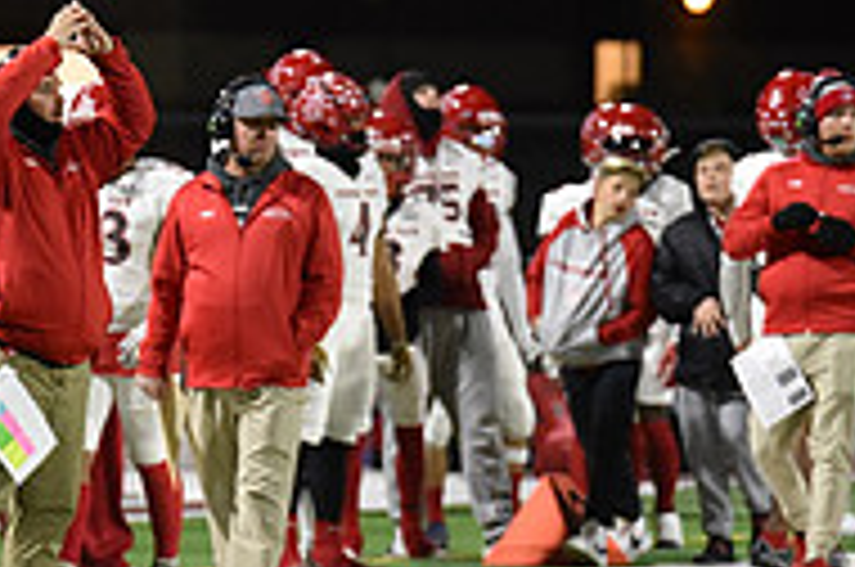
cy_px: 178
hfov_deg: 3.4
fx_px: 14510
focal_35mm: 612
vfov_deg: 2.2
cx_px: 54
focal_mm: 200
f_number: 2.8
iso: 4500
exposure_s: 1/500
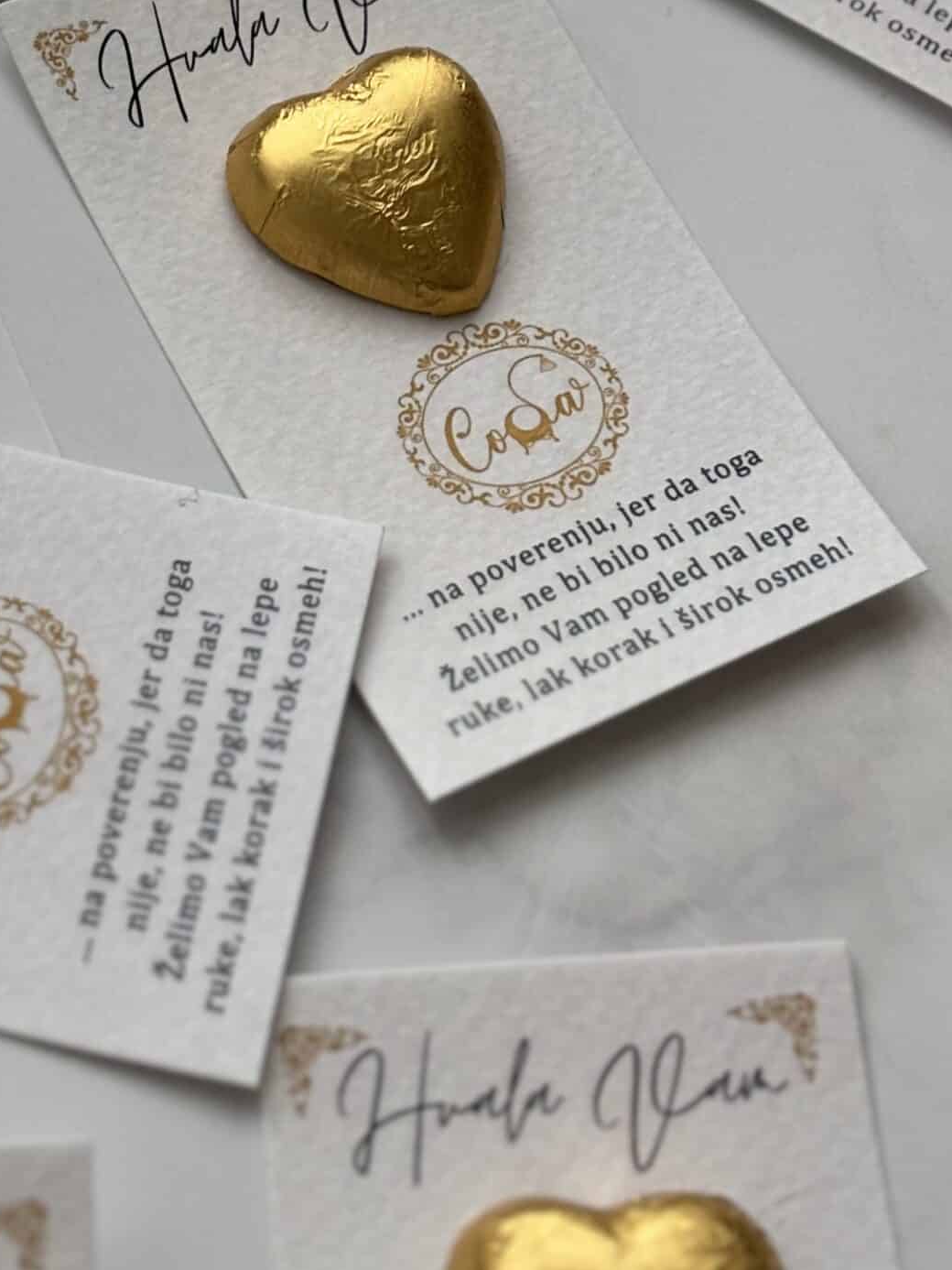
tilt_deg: -62.6
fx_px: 3521
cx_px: 178
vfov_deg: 20.2
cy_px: 277
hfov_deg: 15.3
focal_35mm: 96
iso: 64
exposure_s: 1/60
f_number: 1.6
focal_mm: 5.96
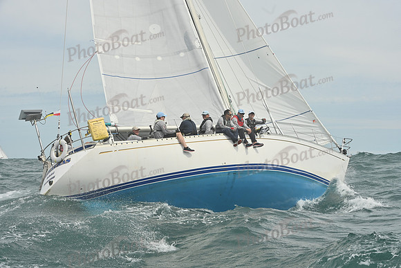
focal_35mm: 70
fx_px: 780
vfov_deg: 19.5
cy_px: 134
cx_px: 200
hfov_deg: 28.8
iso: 320
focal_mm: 70
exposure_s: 1/1250
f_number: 11
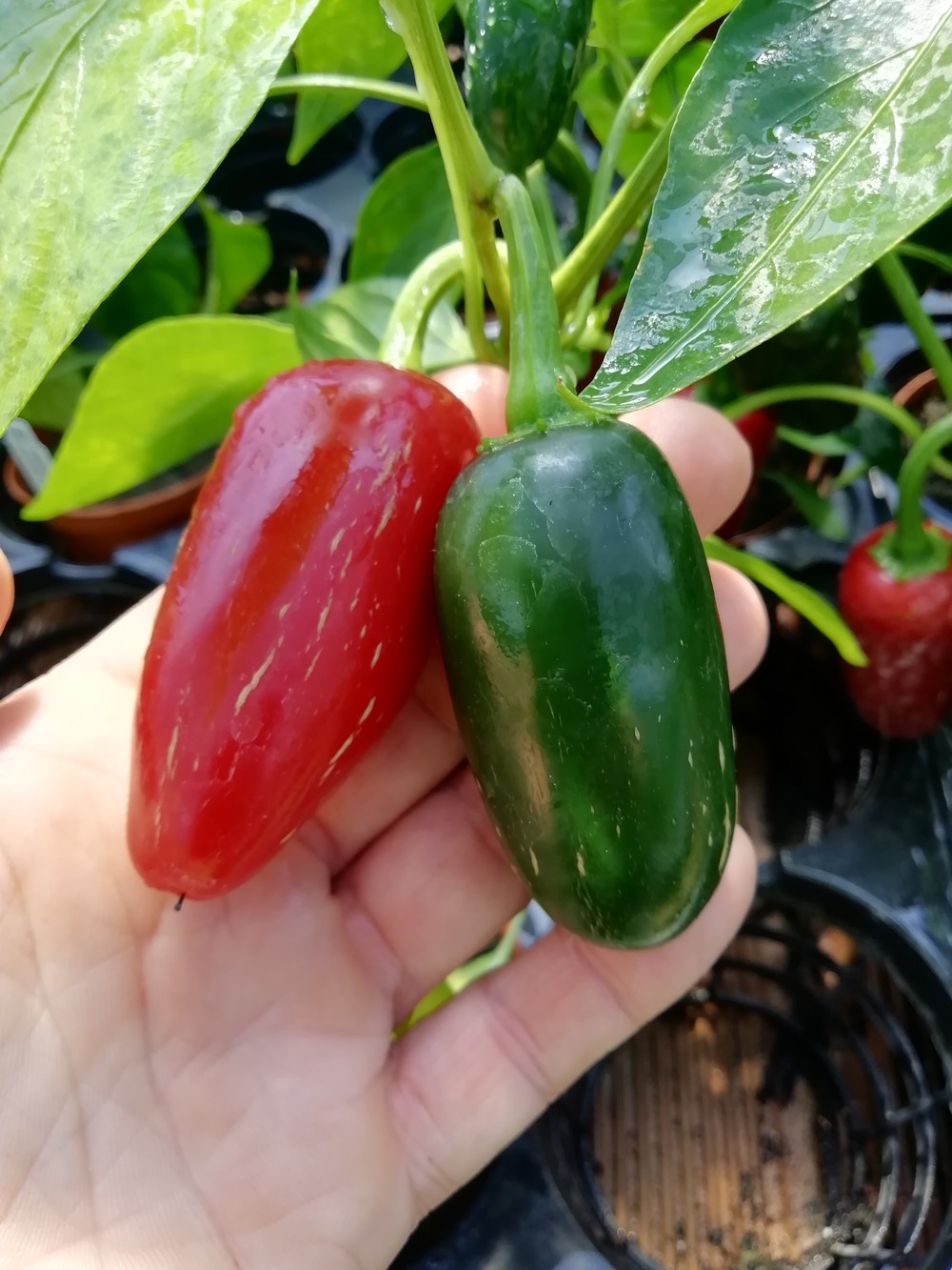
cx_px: 476
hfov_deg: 53.1
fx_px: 953
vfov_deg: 67.3
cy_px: 635
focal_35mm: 26
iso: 50
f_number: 2.2
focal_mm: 3.21
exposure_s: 1/177
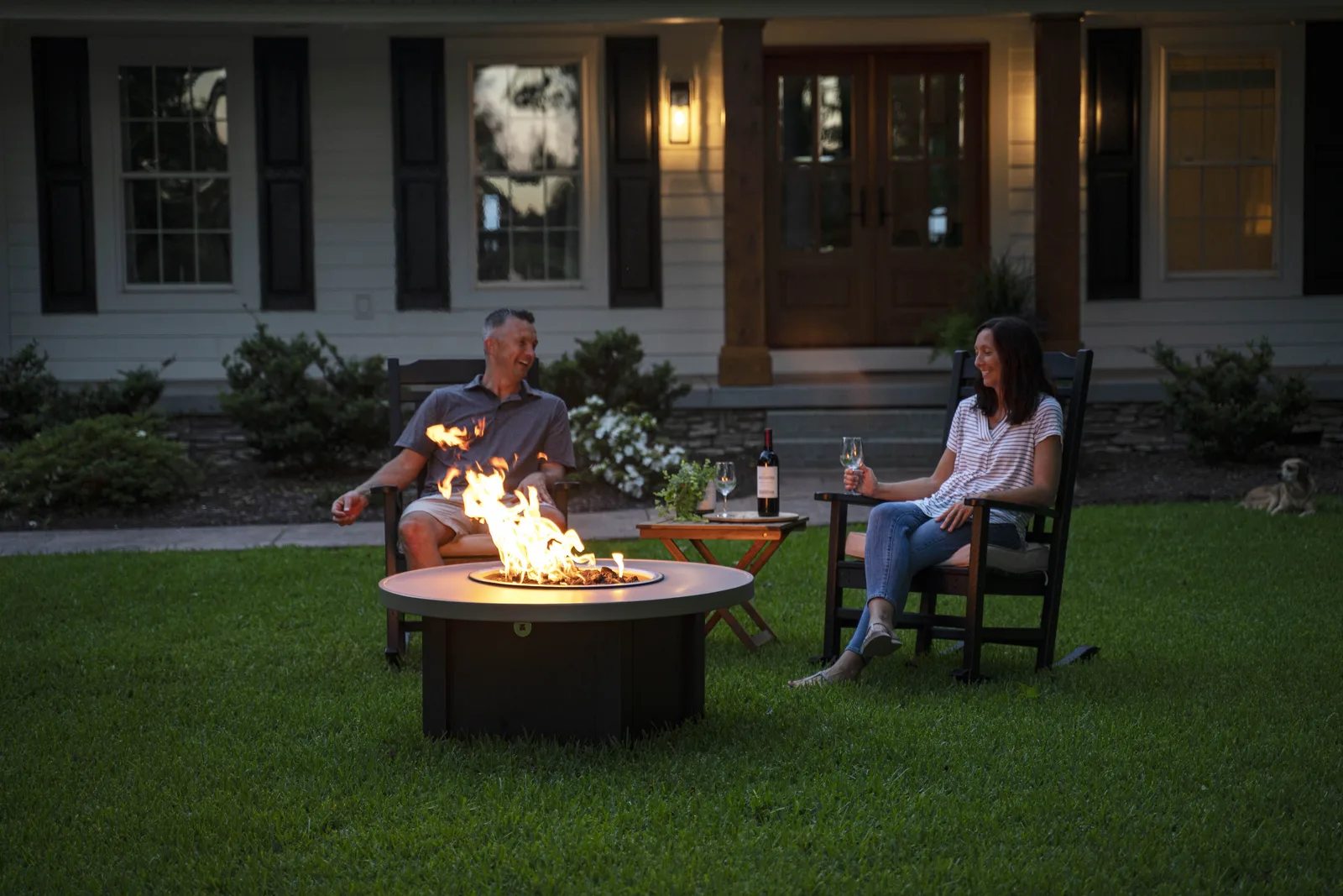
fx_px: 2798
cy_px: 448
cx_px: 672
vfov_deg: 18.2
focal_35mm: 75
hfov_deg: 27.0
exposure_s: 1/200
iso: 640
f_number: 2.8
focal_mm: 75
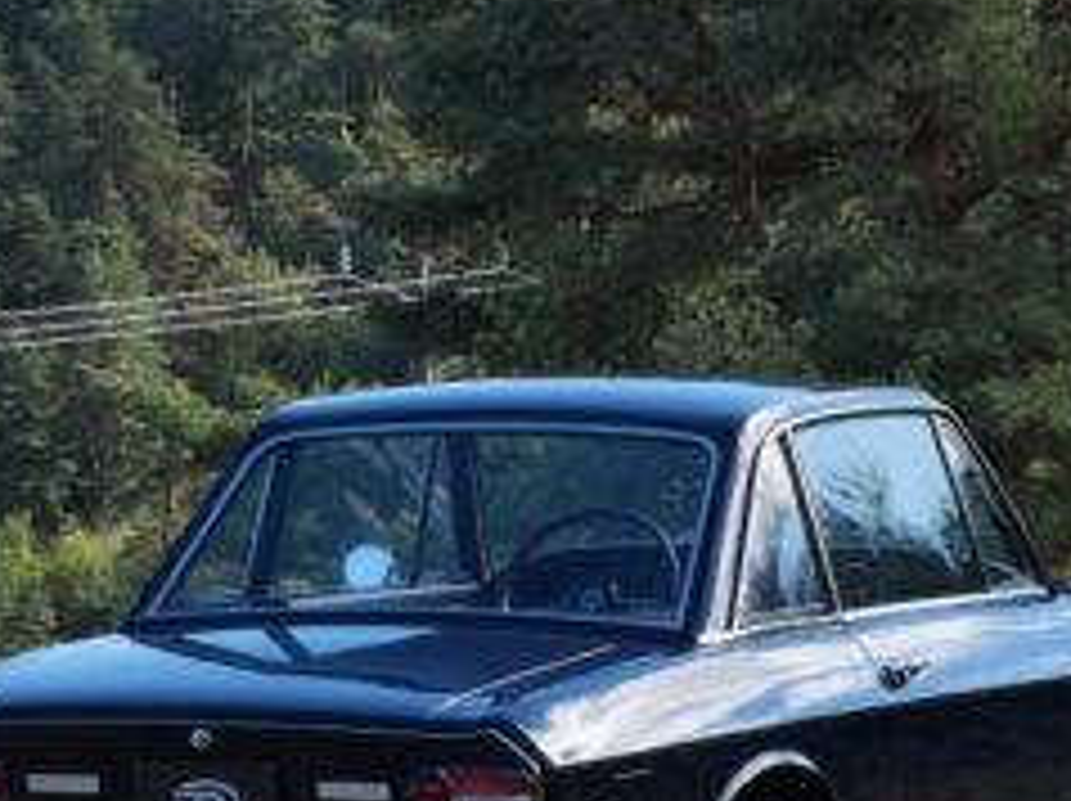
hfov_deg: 9.3
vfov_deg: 7.0
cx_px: 603
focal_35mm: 212
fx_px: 6553
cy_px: 436
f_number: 7.1
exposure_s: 1/250
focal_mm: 42
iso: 200
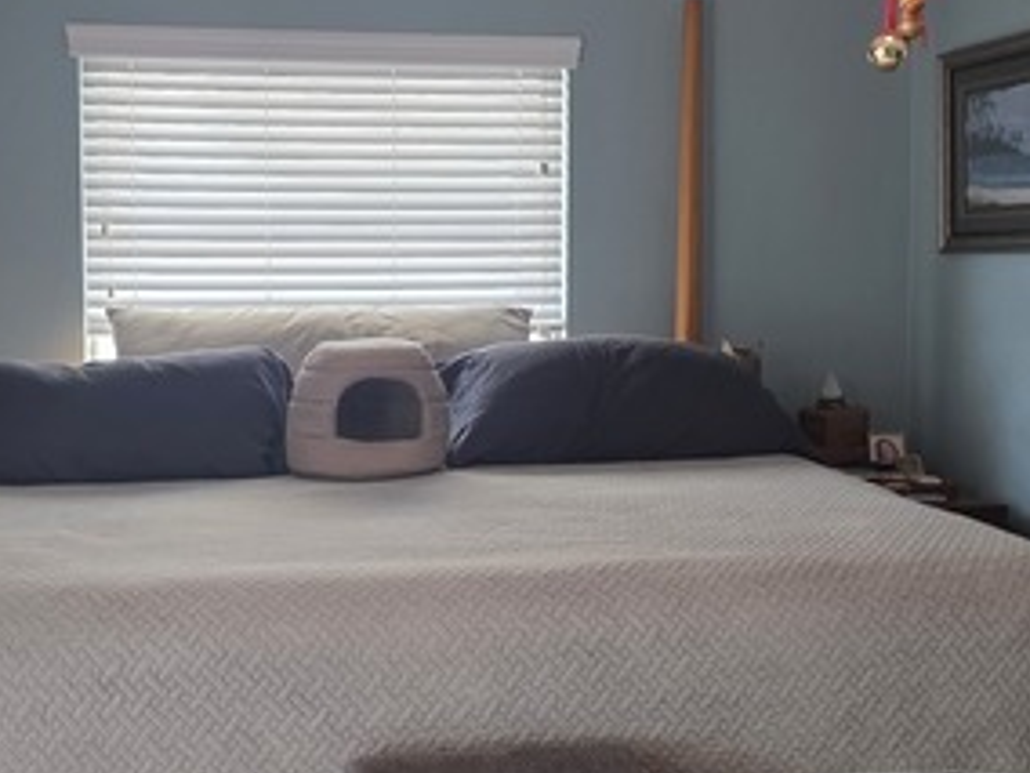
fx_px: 1607
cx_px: 423
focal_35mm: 54
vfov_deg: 27.0
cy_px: 338
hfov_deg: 35.4
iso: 400
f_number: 1.7
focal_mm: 6.3
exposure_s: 1/120
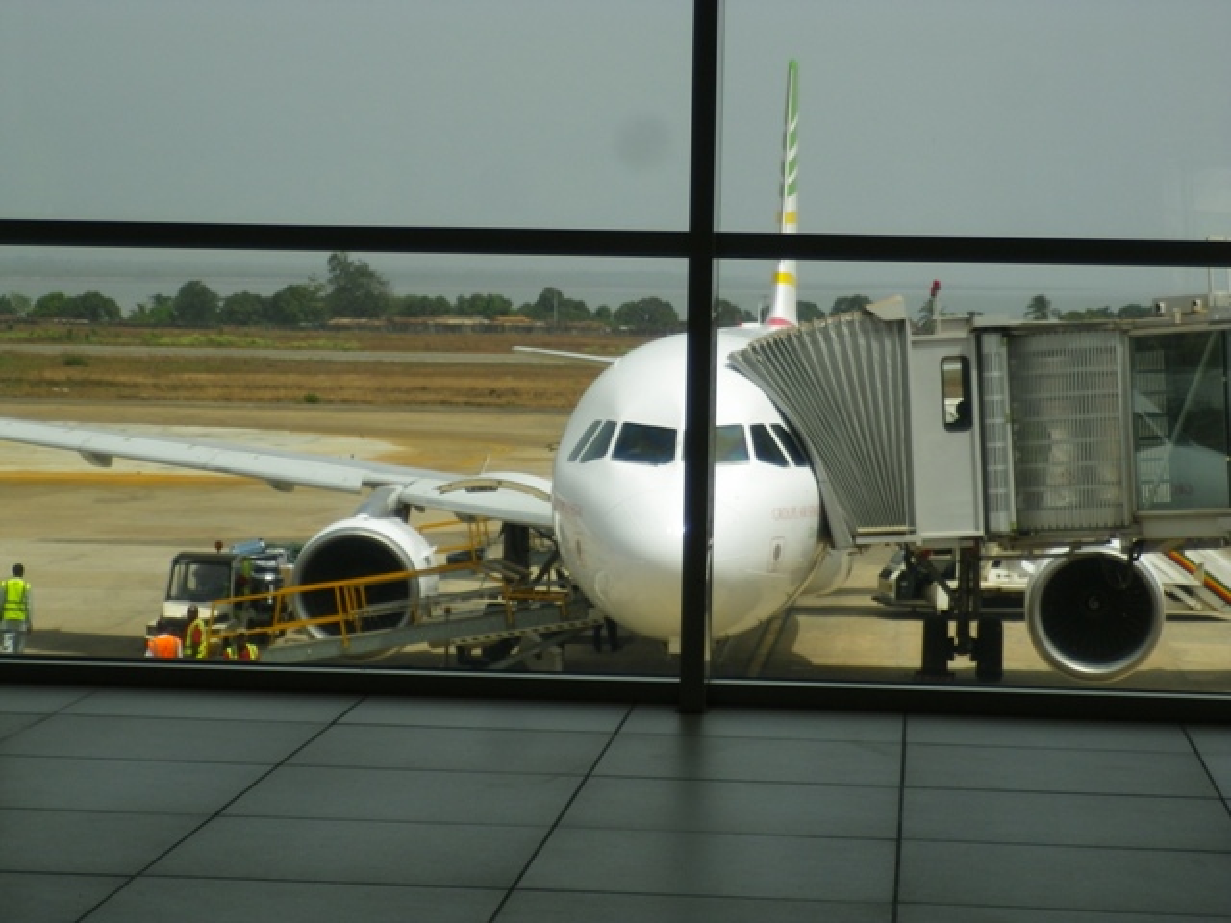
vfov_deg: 14.6
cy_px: 462
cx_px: 616
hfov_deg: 19.4
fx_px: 3592
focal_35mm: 101
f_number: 4.8
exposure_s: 1/500
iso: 80
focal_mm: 18.27
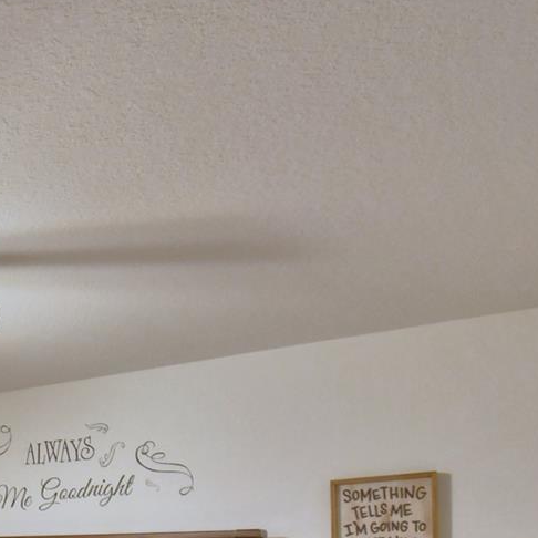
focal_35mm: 42
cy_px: 561
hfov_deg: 33.0
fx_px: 739
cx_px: -104
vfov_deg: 35.4
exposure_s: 1/40
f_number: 4.5
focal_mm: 10
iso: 400
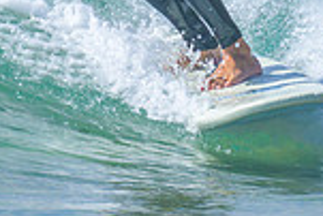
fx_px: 30094
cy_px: -108
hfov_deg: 0.6
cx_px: 267
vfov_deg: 0.4
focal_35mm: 3351
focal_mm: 800
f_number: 11
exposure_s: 1/2000
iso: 800
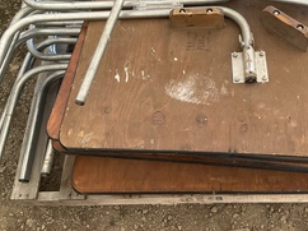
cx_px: 186
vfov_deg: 29.5
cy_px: 45
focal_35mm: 48
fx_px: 427
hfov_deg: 39.5
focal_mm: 3
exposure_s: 1/122
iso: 32
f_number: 1.8
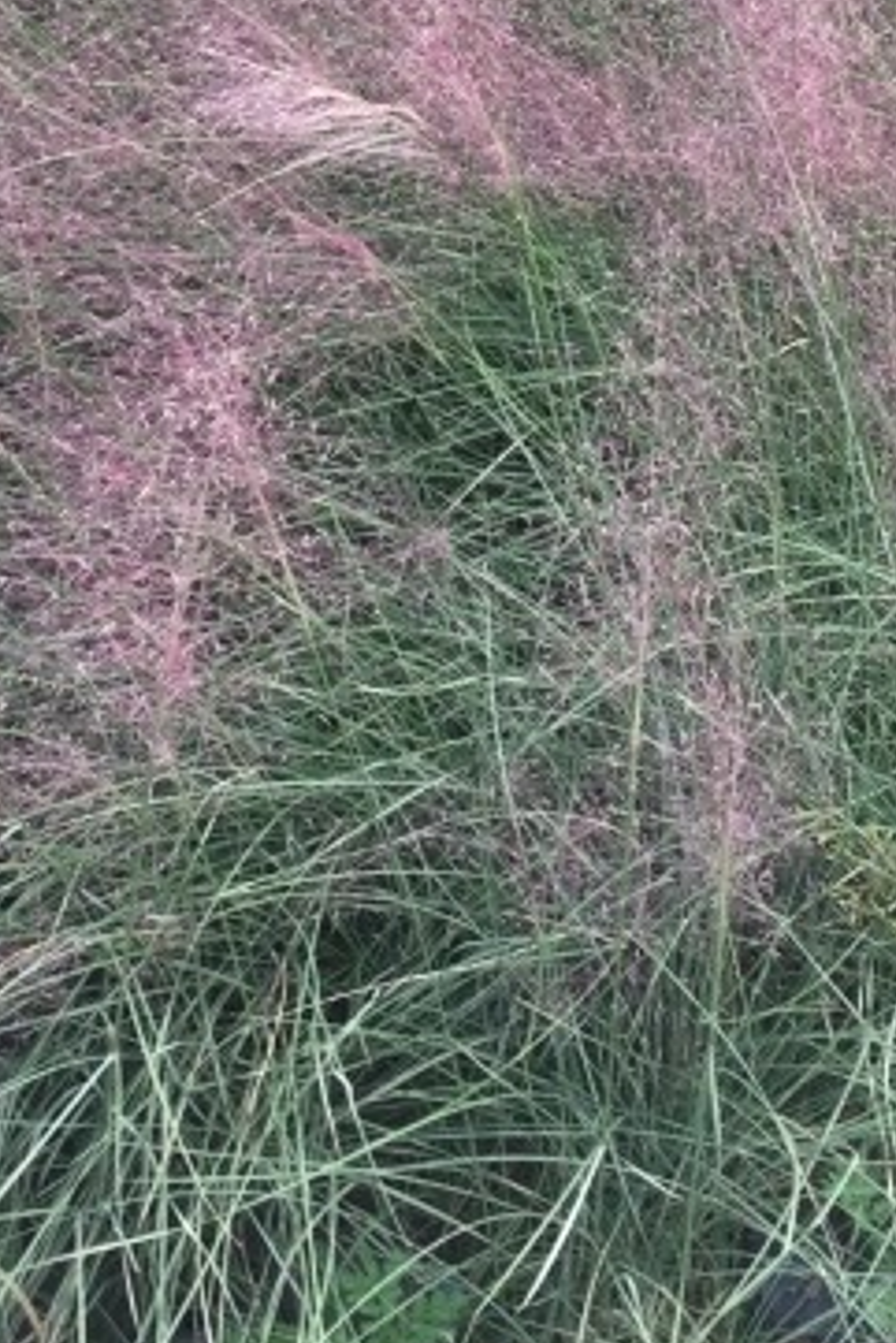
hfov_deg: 15.3
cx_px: 271
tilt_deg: -32.0
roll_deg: +7.6
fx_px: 3319
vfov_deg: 21.5
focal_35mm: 89
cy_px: -197
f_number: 2.2
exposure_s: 1/50
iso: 32
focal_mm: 4.15
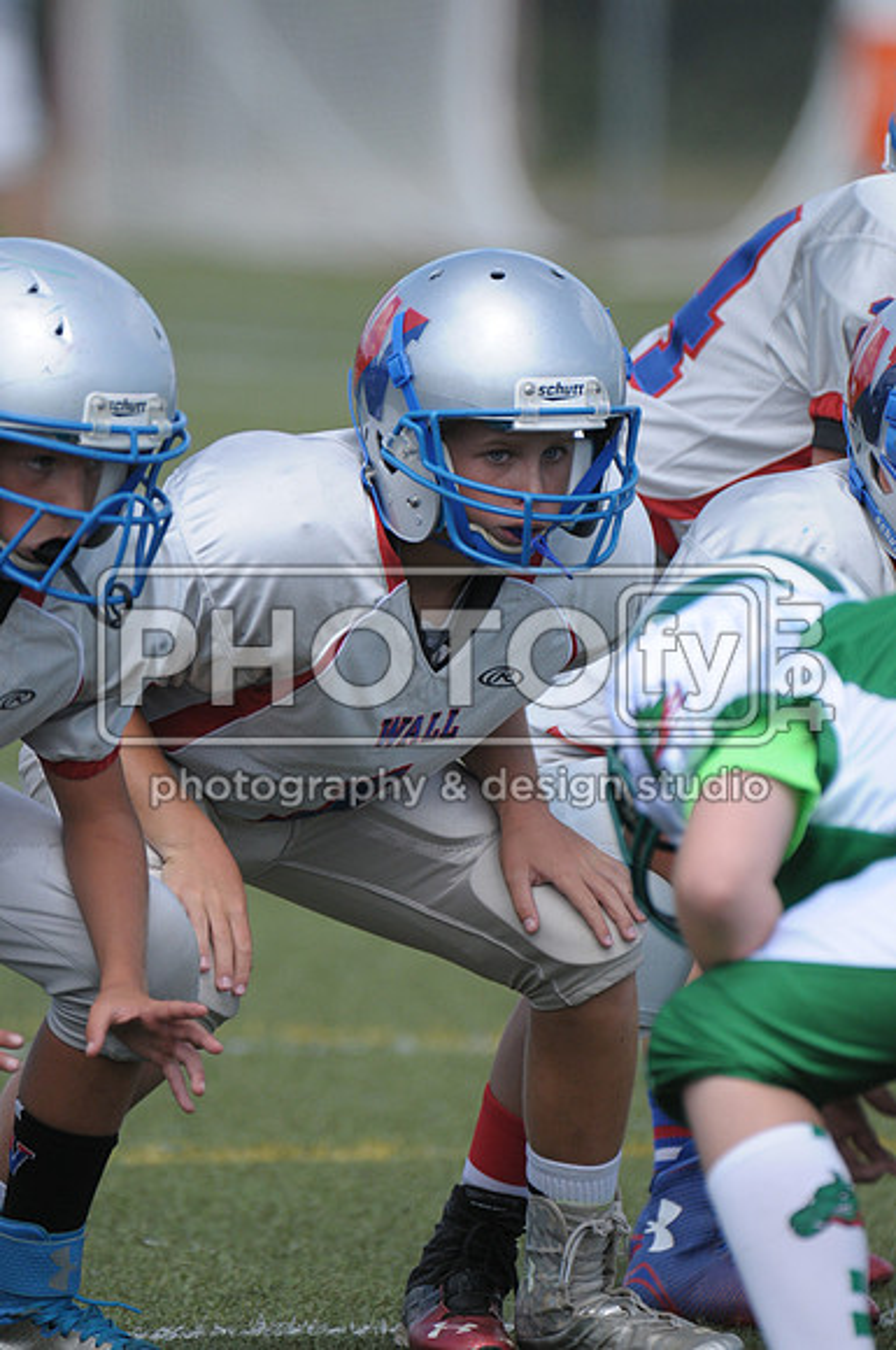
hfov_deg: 2.3
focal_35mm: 600
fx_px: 22465
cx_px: 448
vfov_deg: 3.4
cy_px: 675
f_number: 4
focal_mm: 400
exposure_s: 1/2000
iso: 500
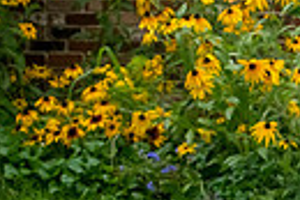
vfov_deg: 5.7
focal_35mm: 241
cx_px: 584
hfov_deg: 8.2
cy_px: 226
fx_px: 2011
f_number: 9
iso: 500
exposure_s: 1/400
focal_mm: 50
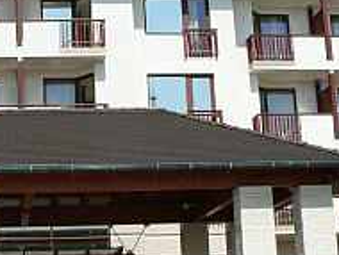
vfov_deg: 17.8
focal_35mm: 83
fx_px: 814
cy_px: 175
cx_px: 34
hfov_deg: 22.9
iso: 100
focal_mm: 7.4
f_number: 7.1
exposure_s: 1/500
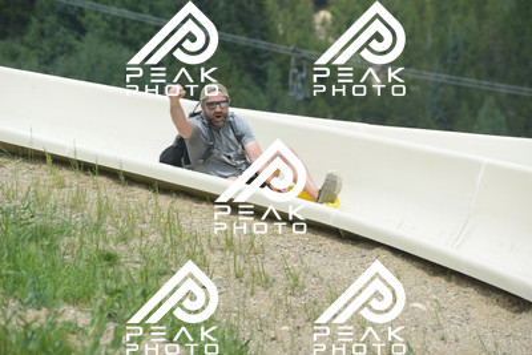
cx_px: 266
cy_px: 178
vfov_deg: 7.0
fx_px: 2883
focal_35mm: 195
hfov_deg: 10.5
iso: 250
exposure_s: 1/640
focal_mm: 195
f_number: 6.3
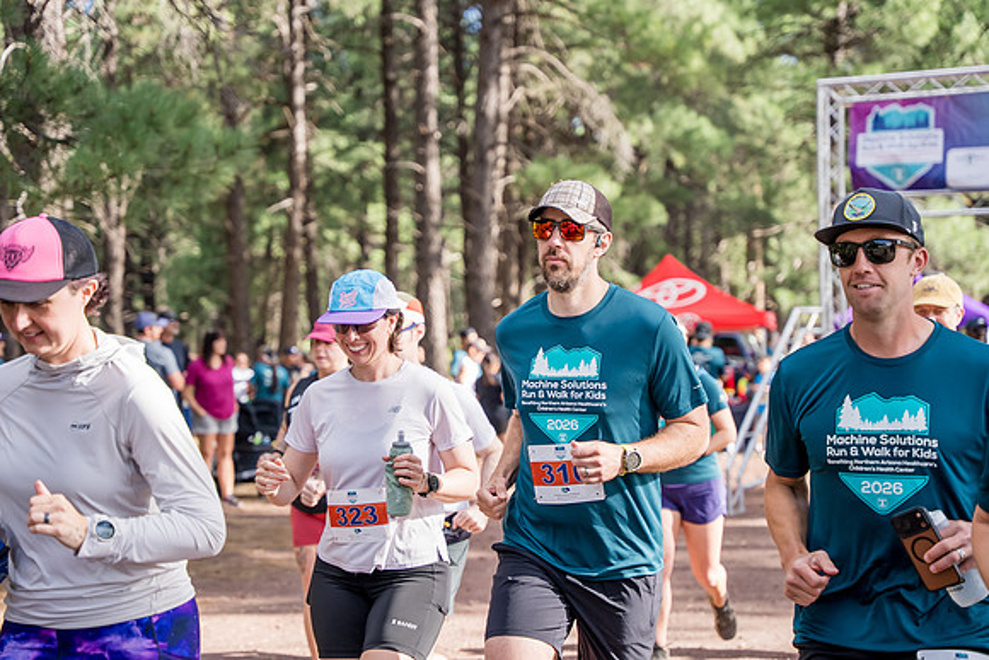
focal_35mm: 70
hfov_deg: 28.8
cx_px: 494
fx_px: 1923
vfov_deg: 19.5
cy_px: 330
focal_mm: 70
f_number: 3.2
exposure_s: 1/1250
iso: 500
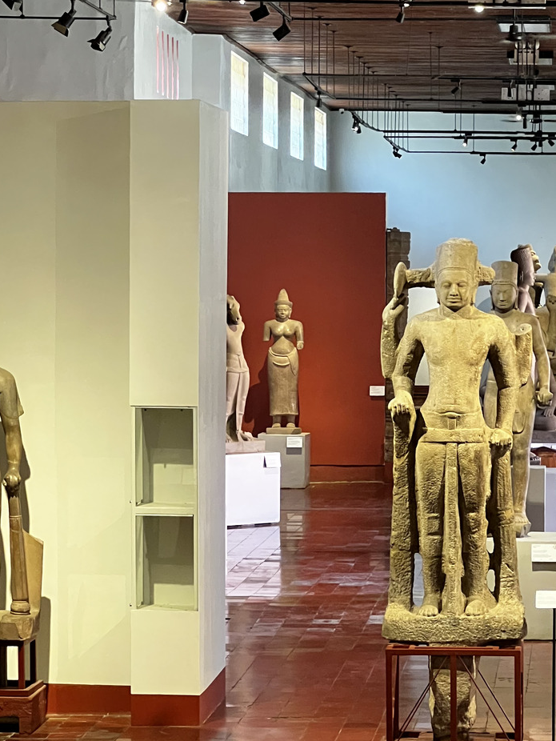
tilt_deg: -2.0
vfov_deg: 14.8
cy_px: 396
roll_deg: -0.4
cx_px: 355
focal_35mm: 133
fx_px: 2847
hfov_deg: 11.1
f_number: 2.8
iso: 800
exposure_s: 1/53
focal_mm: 9
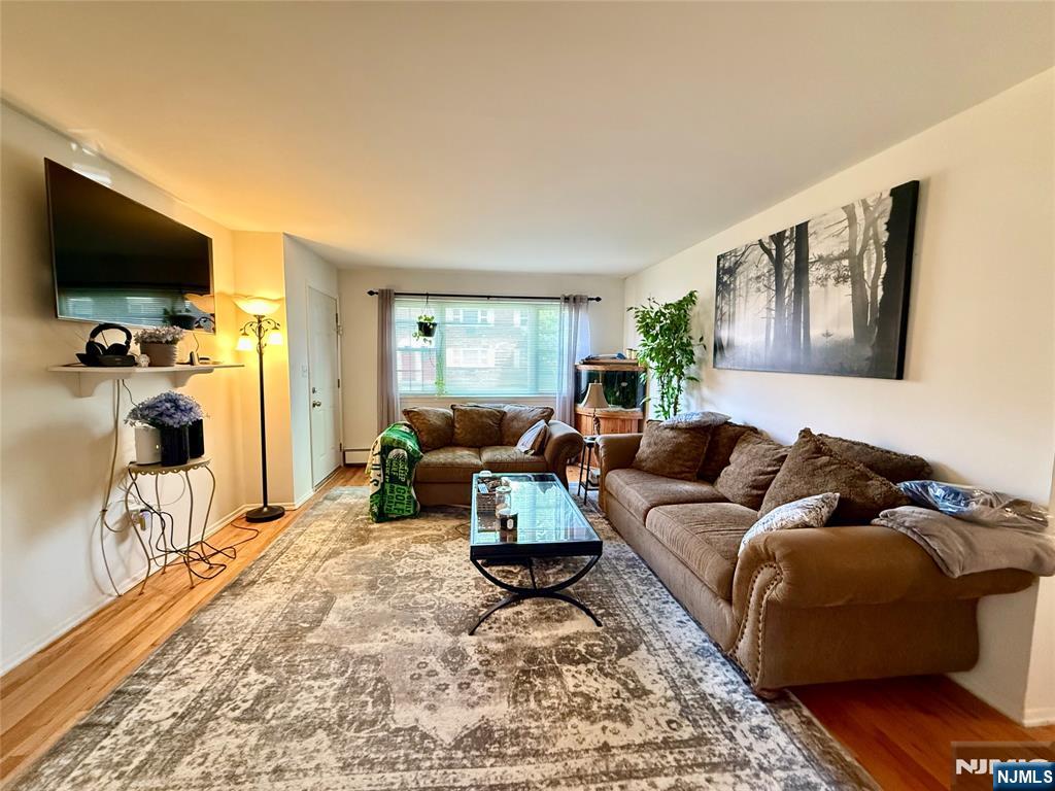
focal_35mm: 14
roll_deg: -0.5
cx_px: 528
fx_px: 427
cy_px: 396
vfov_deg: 85.7
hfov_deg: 102.1
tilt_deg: -5.0
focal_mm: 2.22
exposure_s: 1/60
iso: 800
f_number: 2.2
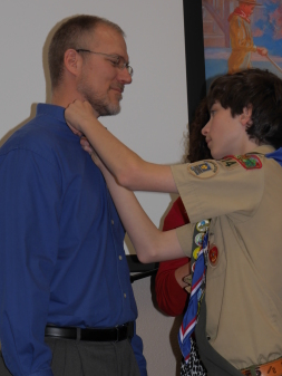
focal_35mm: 151
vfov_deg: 13.1
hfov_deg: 9.8
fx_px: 1639
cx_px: 147
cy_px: 214
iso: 200
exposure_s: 1/60
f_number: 5.2
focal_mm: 61
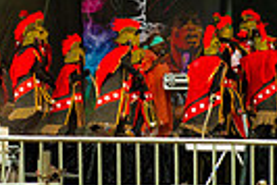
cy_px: 79
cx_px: 46
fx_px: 2349
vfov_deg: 4.5
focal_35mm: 305
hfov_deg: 6.7
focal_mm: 70
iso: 125
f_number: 5
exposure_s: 1/250
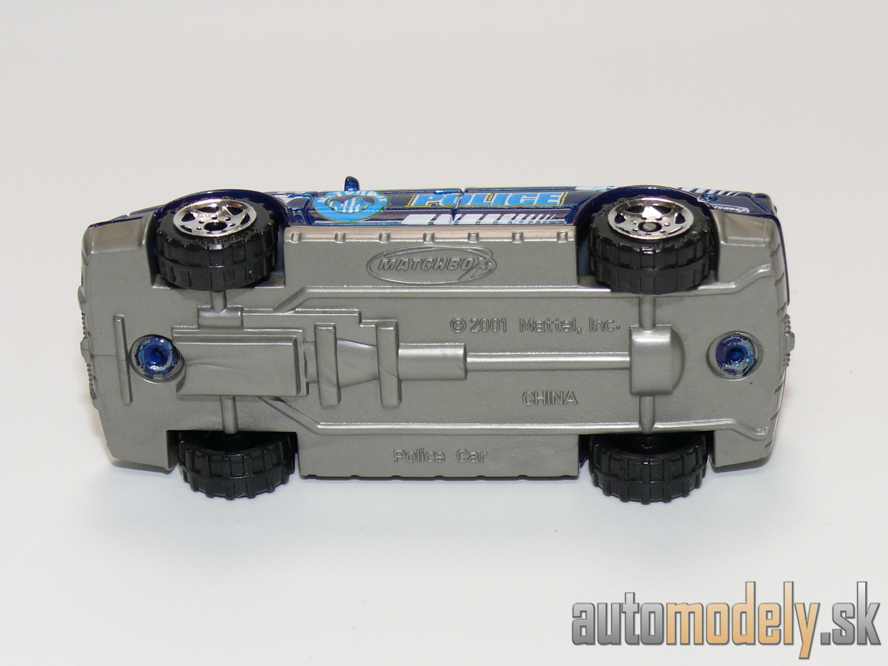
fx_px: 2488
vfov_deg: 15.2
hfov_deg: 20.2
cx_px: 444
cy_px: 333
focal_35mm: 97
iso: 100
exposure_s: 1/30
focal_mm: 13
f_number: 4
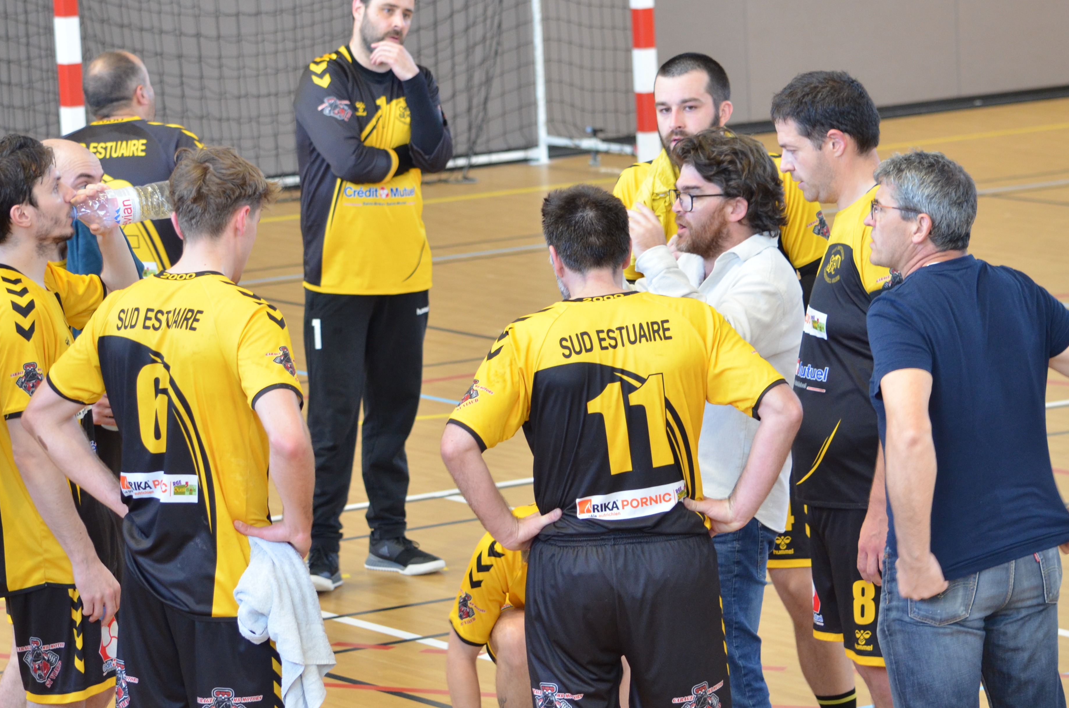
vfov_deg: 6.9
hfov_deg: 10.4
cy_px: 275
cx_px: 485
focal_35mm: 198
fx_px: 5867
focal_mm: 98
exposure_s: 1/80
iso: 800
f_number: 4.5
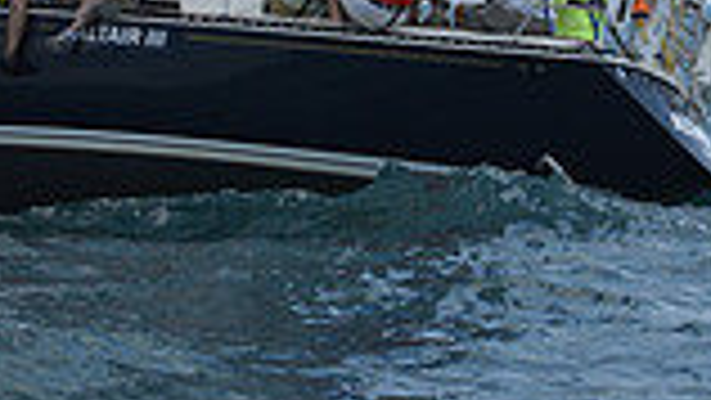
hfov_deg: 7.9
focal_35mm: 270
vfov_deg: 4.3
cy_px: -822
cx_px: -16
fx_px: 5092
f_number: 8
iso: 250
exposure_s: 1/1250
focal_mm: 70
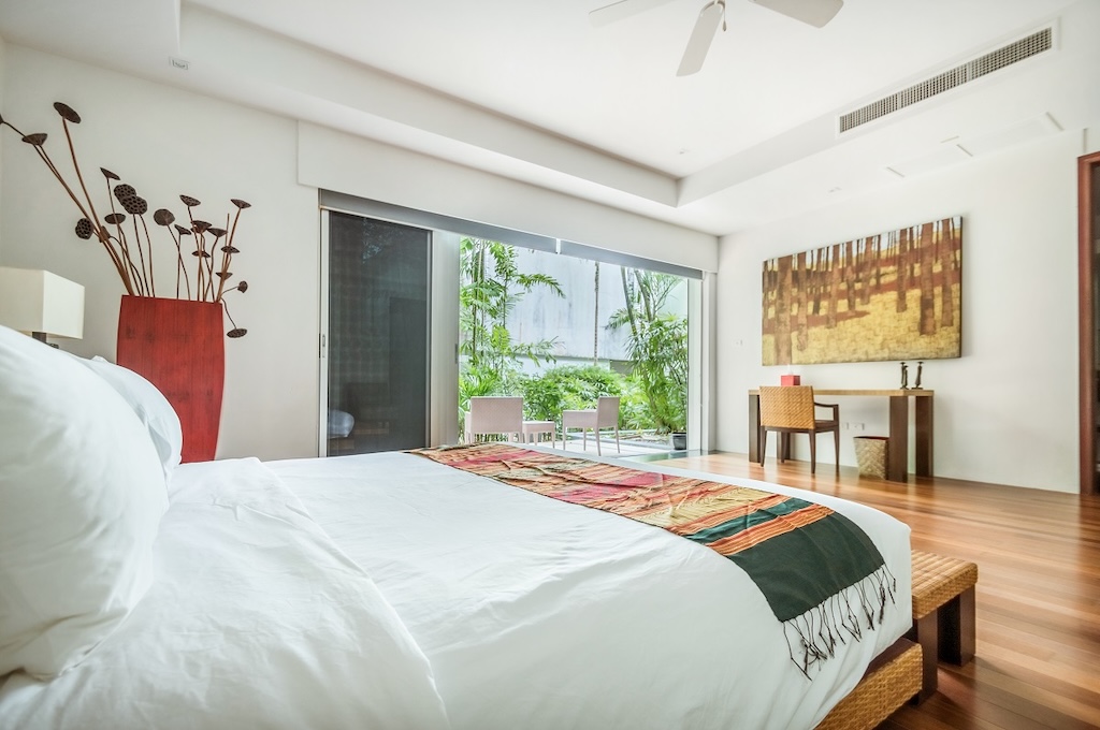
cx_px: 550
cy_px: 365
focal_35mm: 15
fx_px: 458
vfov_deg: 77.2
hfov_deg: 100.5
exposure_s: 1/50
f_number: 4.5
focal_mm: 10
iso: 200
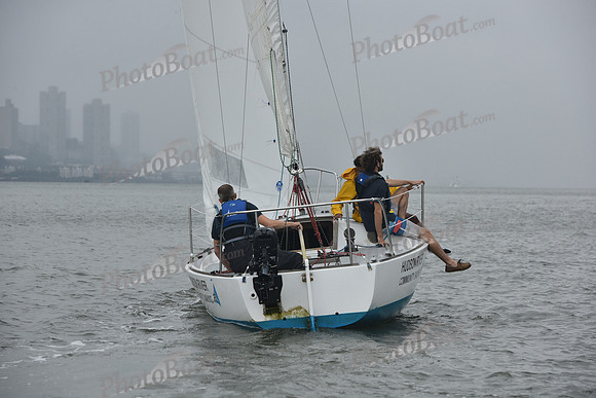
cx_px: 298
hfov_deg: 13.7
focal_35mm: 150
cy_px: 199
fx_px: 2484
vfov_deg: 9.2
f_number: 7.1
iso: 400
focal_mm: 150
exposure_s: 1/800
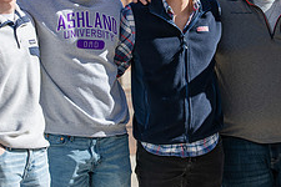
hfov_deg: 10.0
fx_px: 1608
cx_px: 185
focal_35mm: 206
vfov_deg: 6.7
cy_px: 16
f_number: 4
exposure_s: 1/500
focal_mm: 80
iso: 64
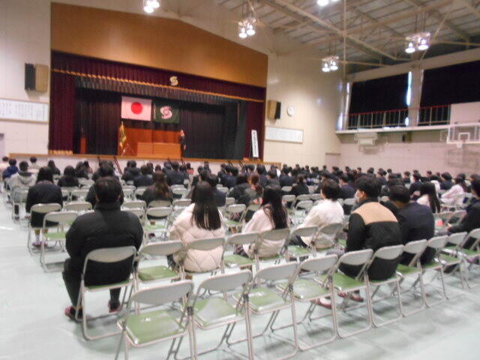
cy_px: 180
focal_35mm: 26
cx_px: 240
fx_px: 361
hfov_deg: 67.3
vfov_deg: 53.1
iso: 800
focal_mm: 4.6
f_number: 3.2
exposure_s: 1/25
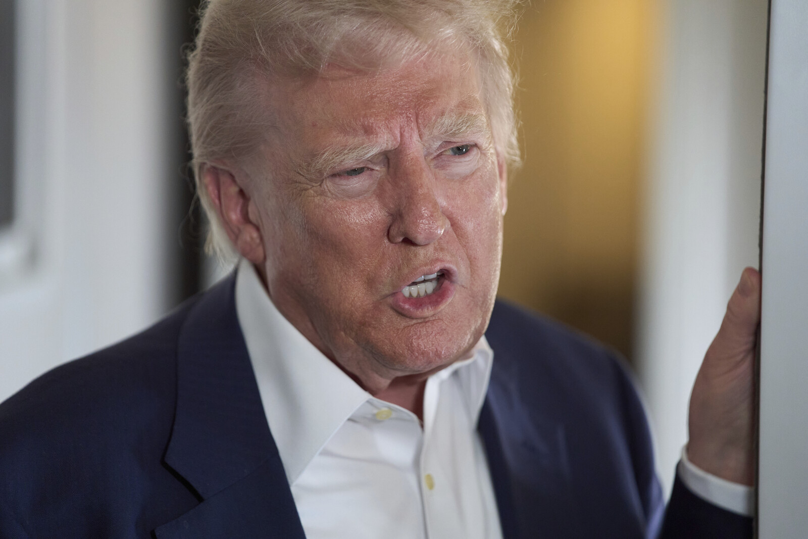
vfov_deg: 8.1
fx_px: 3816
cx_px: 404
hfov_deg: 12.1
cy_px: 270
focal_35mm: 170
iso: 3200
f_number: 2.8
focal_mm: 170
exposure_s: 1/250
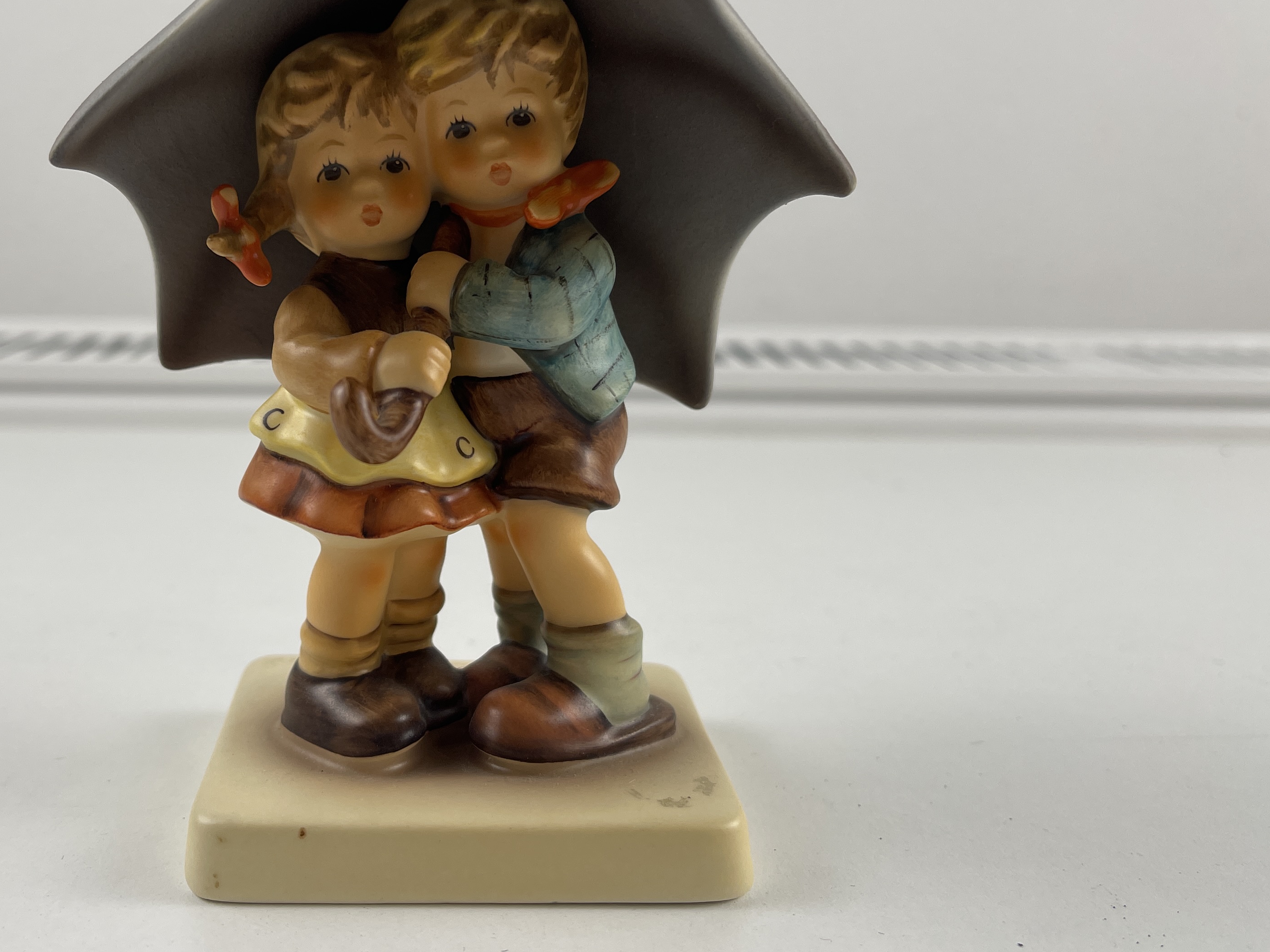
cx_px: 469
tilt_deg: -8.8
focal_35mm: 36
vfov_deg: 39.3
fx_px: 1321
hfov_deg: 50.8
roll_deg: -1.1
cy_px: 335
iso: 32
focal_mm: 5.1
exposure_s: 1/230
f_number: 1.6
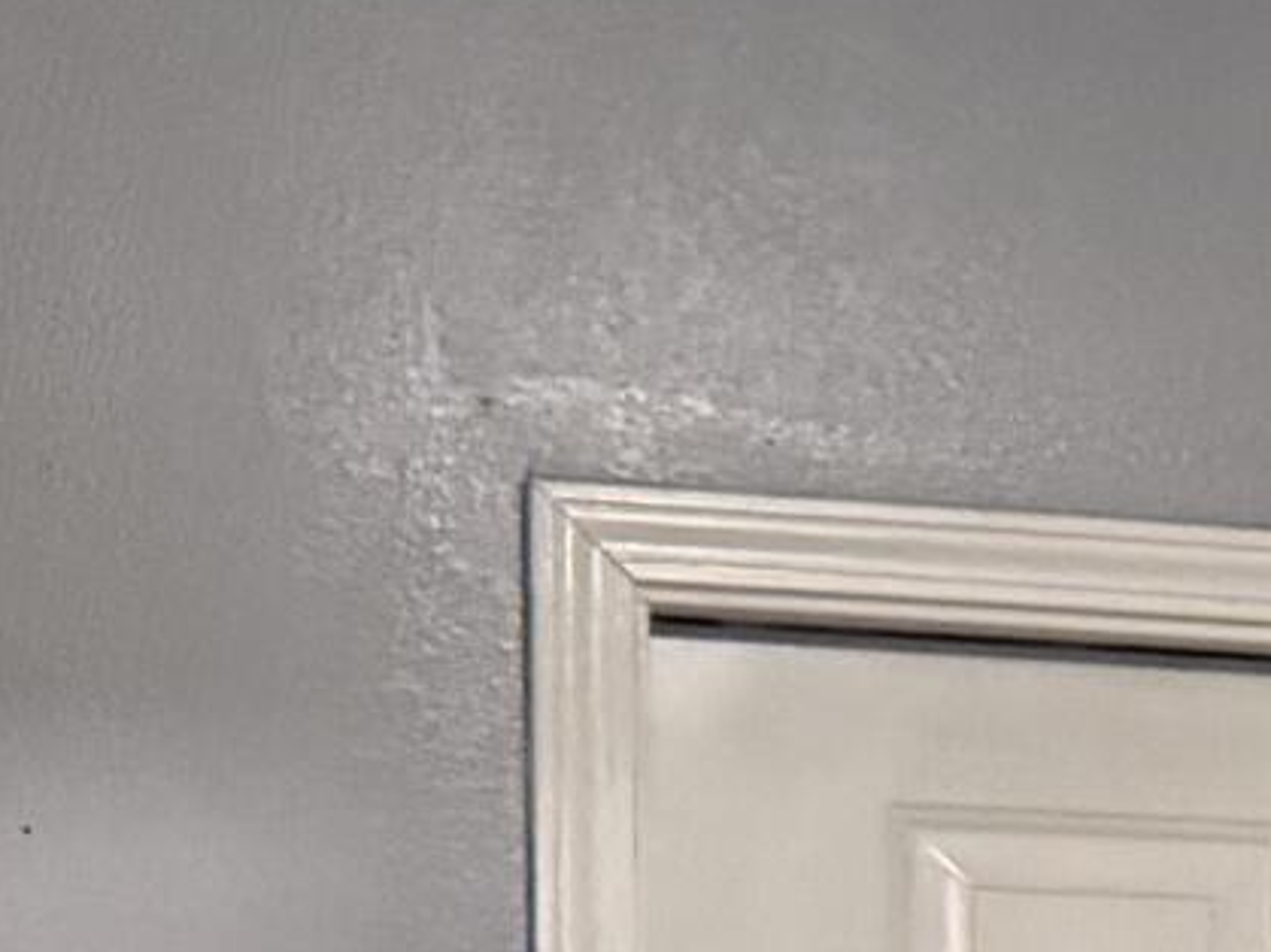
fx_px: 6314
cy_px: 1480
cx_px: 3161
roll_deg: -0.8
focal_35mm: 172
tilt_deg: +0.1
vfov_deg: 8.4
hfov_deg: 9.9
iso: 500
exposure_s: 1/60
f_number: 1.78
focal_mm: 6.76
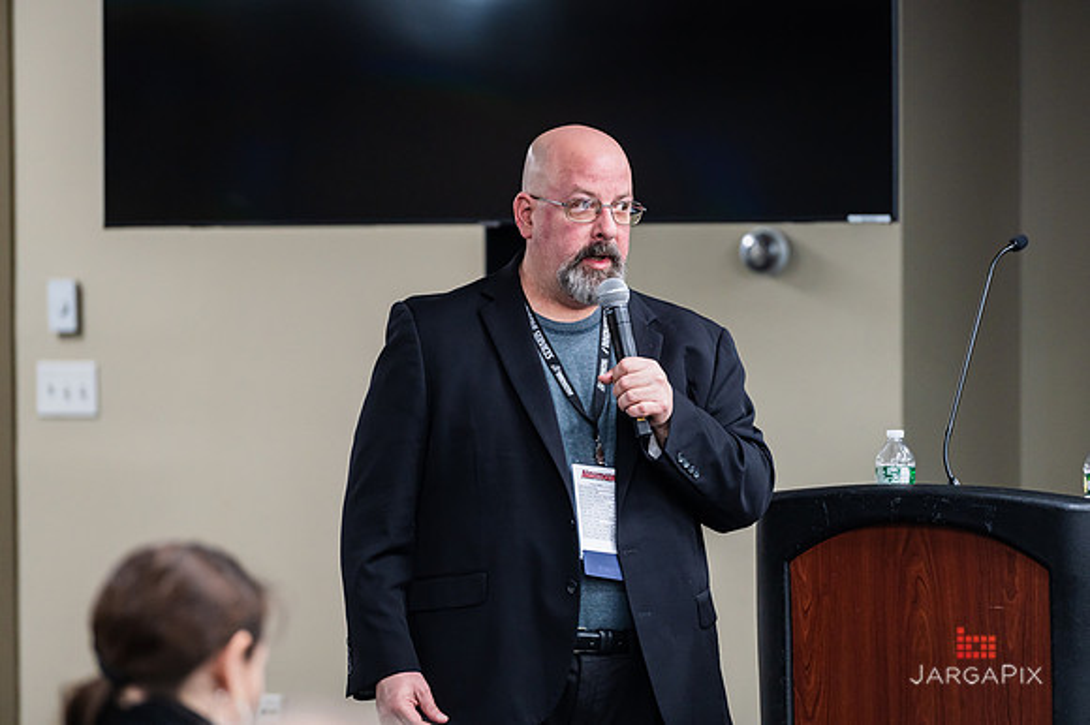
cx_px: 574
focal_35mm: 214
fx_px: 6471
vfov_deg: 6.4
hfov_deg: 9.6
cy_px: 343
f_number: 4
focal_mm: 200
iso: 1000
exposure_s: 1/200
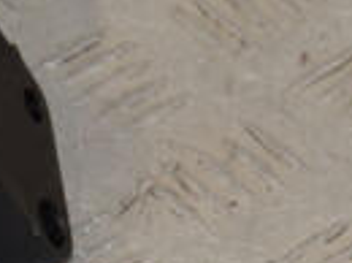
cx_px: -51
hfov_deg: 5.9
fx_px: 3390
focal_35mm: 334
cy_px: 106
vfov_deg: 4.4
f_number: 9
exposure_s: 1/200
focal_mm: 50
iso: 800
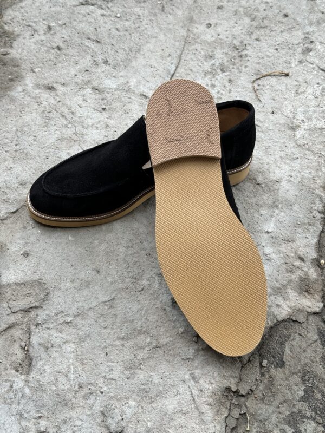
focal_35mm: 48
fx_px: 601
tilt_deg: -55.9
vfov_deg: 39.7
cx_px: 162
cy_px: 216
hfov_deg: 30.3
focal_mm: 6.86
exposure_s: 1/227
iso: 64
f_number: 1.78
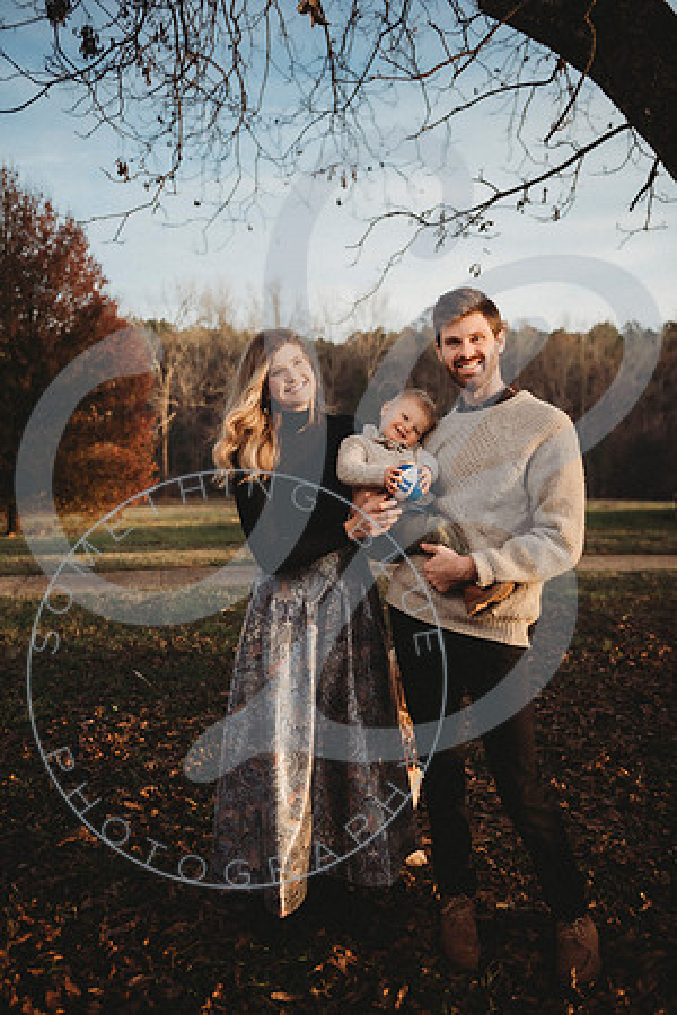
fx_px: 903
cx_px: 338
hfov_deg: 41.1
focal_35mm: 32
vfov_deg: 58.7
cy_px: 508
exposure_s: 1/500
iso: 100
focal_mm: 32
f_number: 2.8
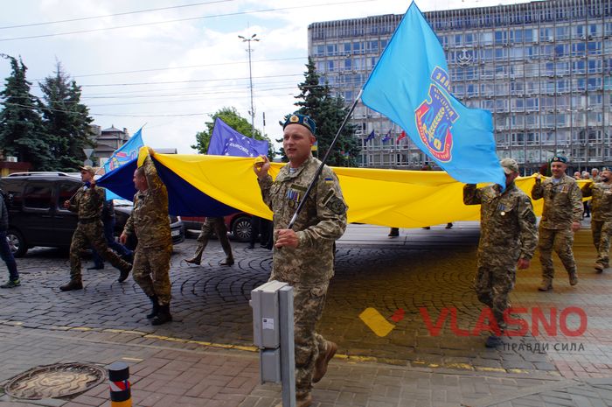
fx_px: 509
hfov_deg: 62.0
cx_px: 306
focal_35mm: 30
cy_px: 204
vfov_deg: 43.5
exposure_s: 1/125
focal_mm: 20
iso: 100
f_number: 9
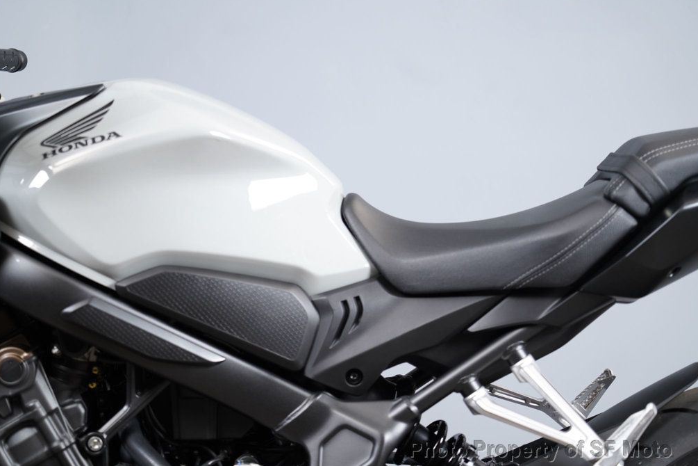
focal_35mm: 107
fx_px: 2074
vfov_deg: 12.8
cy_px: 233
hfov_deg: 19.1
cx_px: 352
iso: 1600
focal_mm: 105
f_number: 4
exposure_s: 1/100
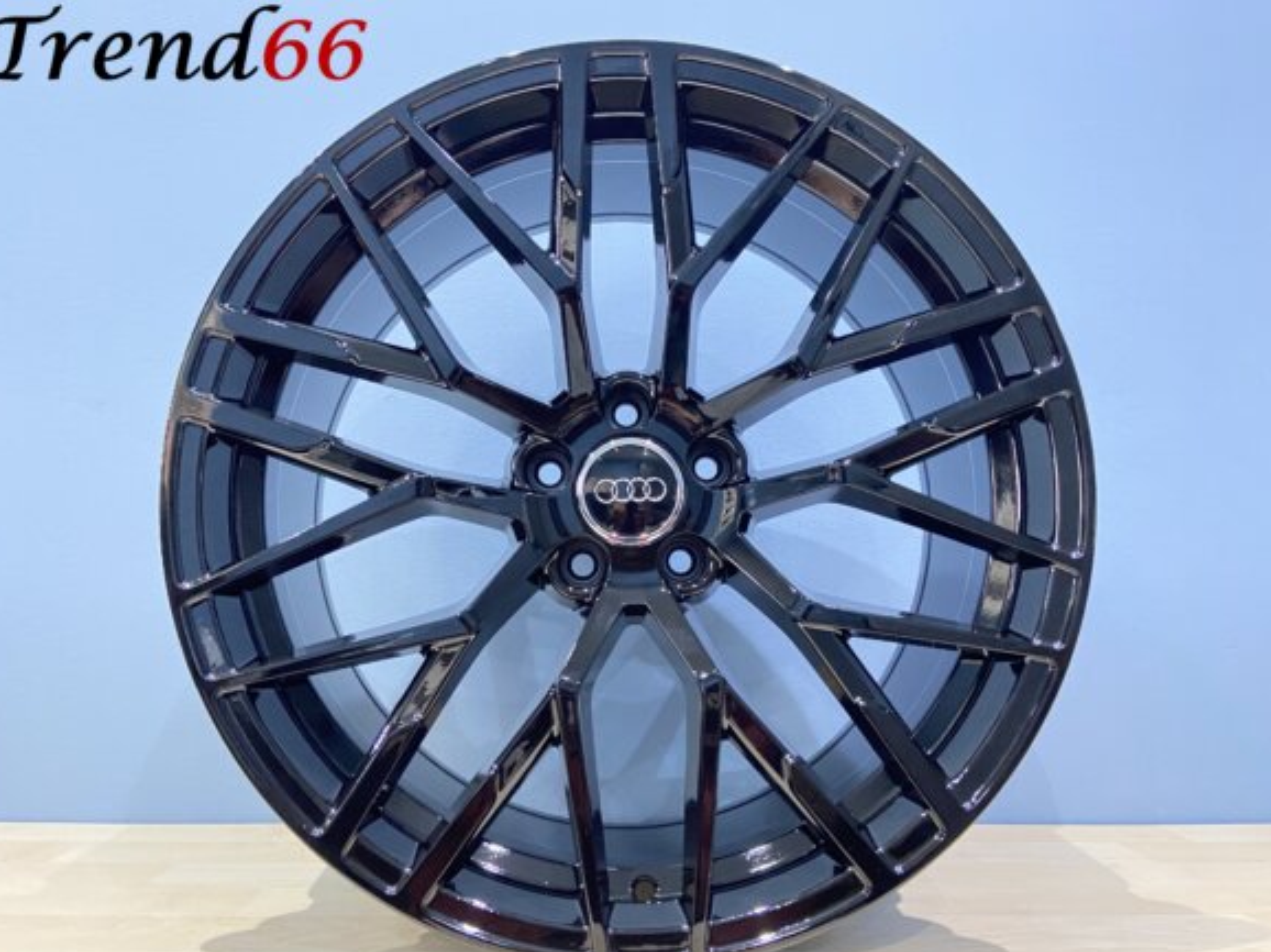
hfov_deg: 65.3
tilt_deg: +5.5
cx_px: 631
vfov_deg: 51.3
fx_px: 991
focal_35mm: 27
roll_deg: -0.5
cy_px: 492
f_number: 1.8
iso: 500
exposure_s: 1/33
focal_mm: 4.25
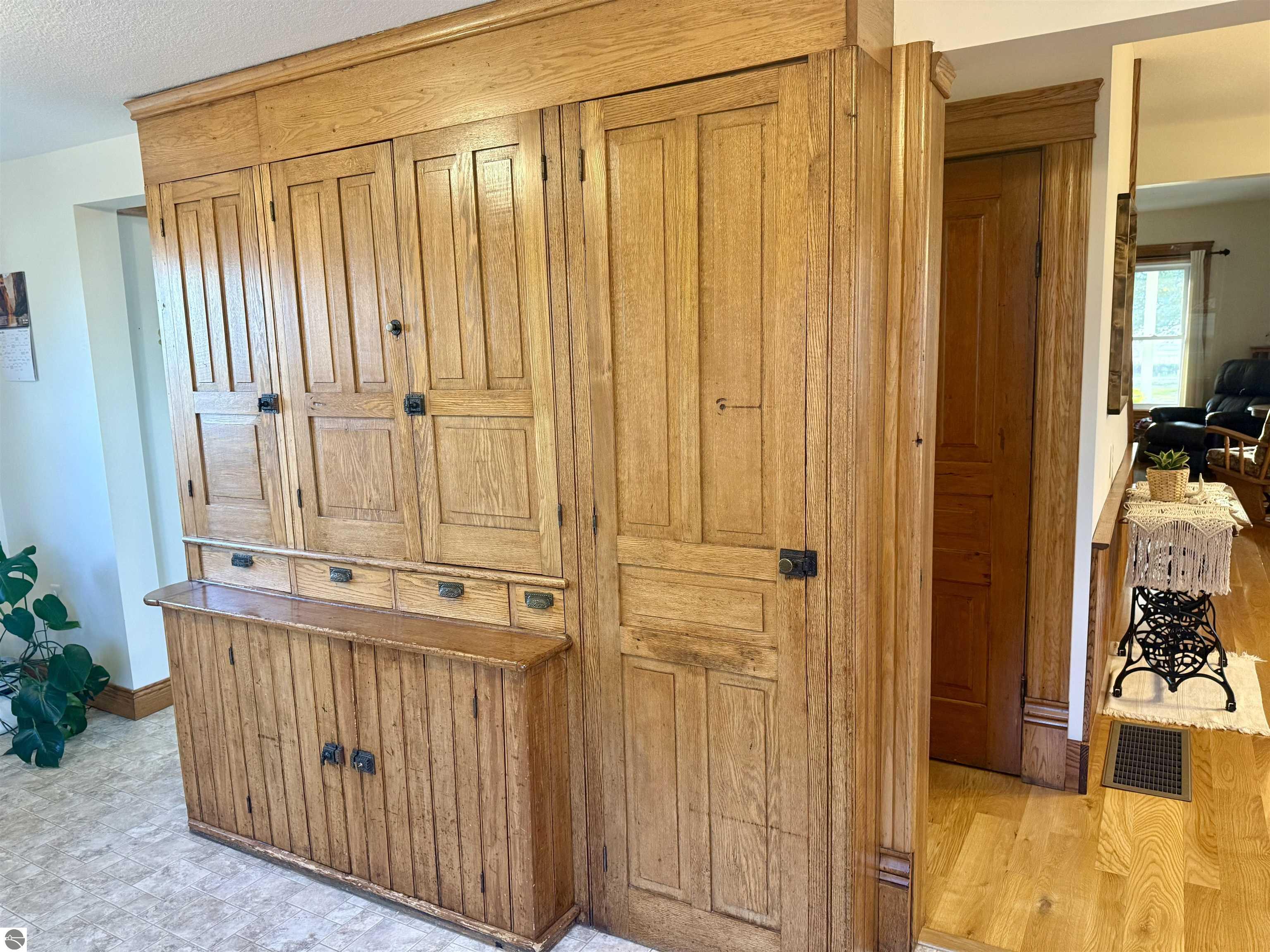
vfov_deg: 56.8
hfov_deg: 71.6
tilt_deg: -8.8
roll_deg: +2.0
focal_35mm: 24
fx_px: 881
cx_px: 635
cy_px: 476
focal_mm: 6.76
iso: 250
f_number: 1.78
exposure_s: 1/60
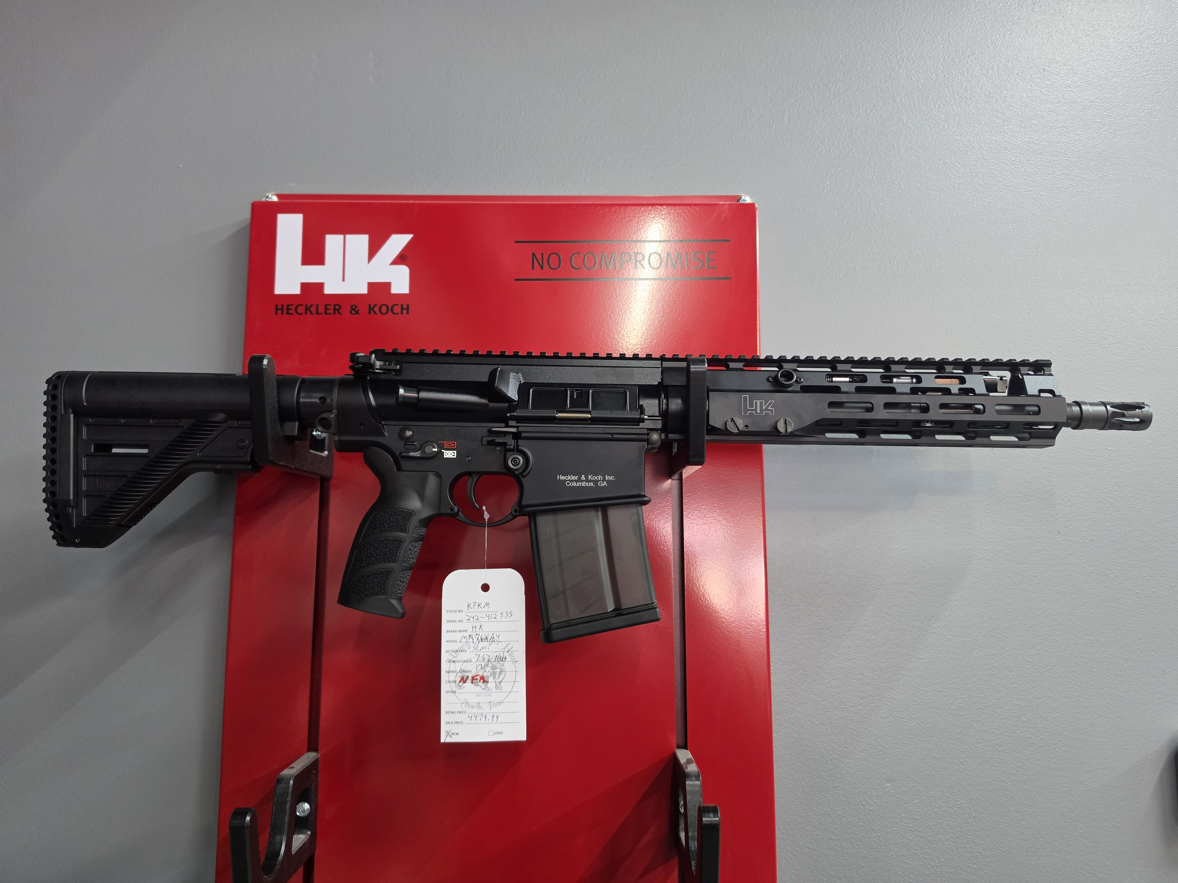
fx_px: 783
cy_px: 442
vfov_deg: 58.9
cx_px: 589
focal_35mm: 23
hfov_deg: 73.9
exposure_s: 1/120
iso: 320
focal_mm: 6.5
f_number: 1.4
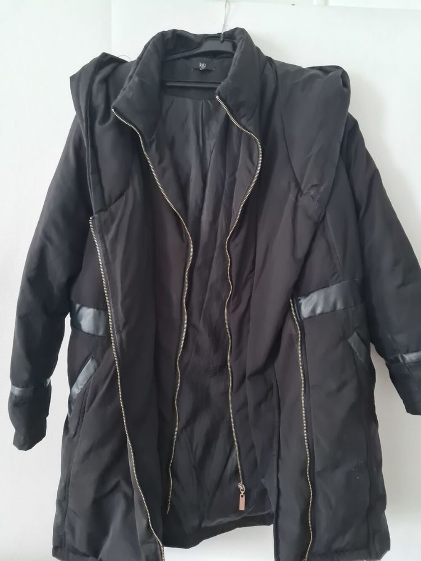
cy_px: 280
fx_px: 422
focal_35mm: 26
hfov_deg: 53.1
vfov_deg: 67.3
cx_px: 210
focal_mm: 5.4
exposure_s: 1/25
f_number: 1.8
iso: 1000
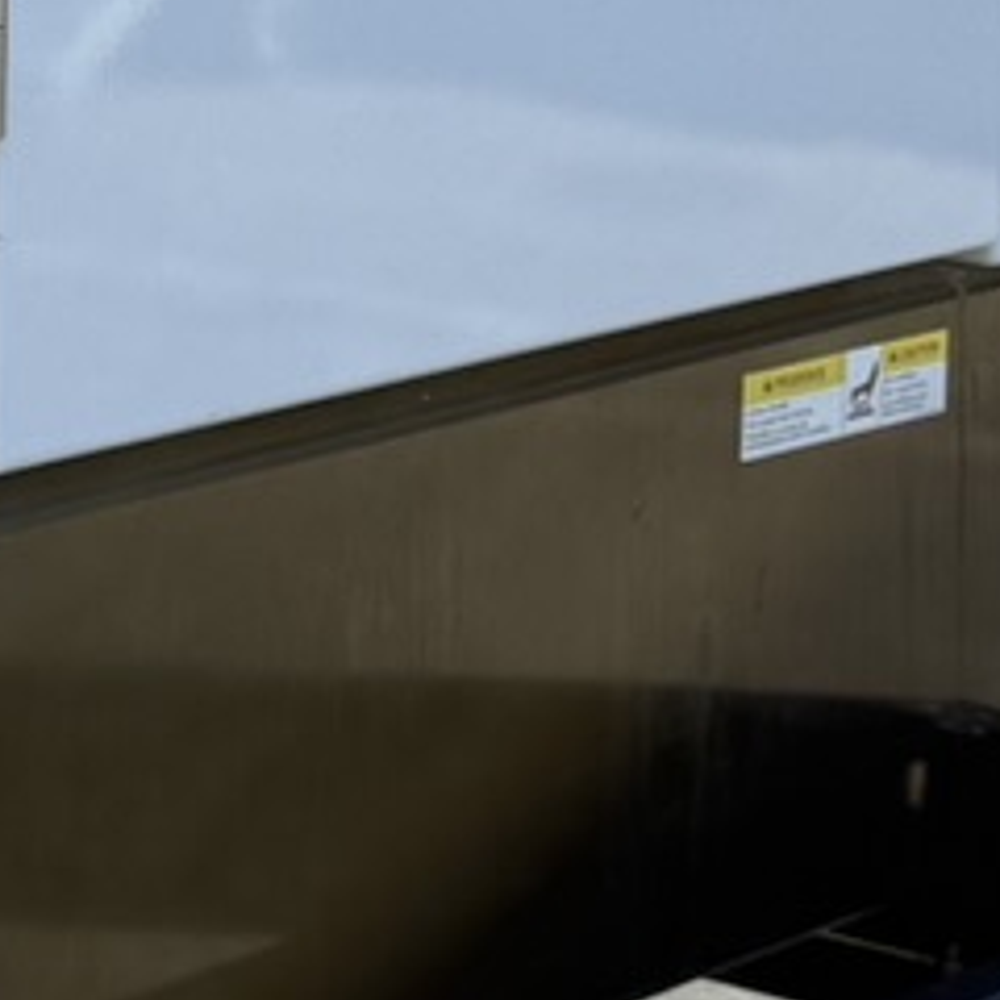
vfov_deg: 9.6
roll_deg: -0.2
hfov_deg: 9.6
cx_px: 29
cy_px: -133
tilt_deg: -8.9
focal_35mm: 181
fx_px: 5916
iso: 100
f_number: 1.78
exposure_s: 1/3145
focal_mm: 6.76
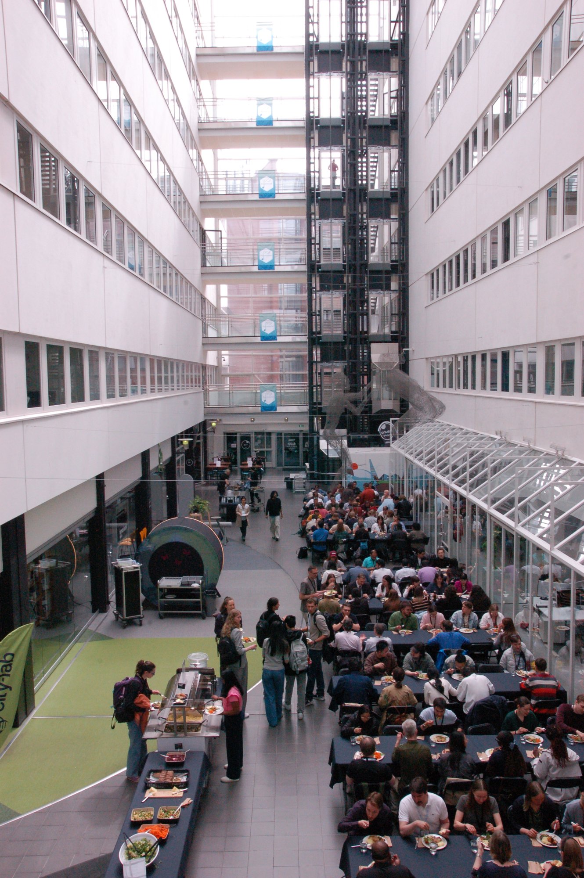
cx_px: 292
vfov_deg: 62.0
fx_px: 731
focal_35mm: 30
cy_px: 439
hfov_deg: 43.5
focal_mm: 20
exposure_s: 1/125
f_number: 18
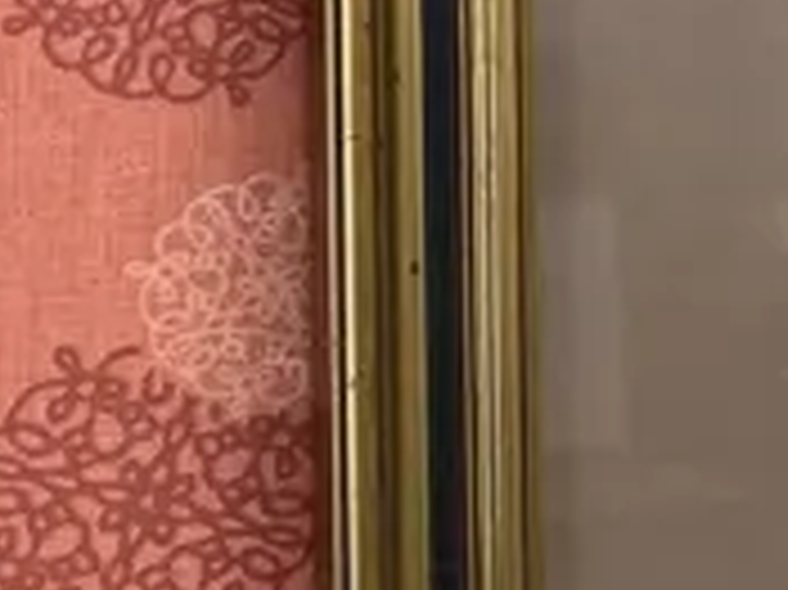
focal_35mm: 152
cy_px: -68
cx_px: 2170
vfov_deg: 9.6
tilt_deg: +0.3
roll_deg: +1.2
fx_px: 3458
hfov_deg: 10.3
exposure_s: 1/100
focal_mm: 4.25
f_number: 1.8
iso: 100
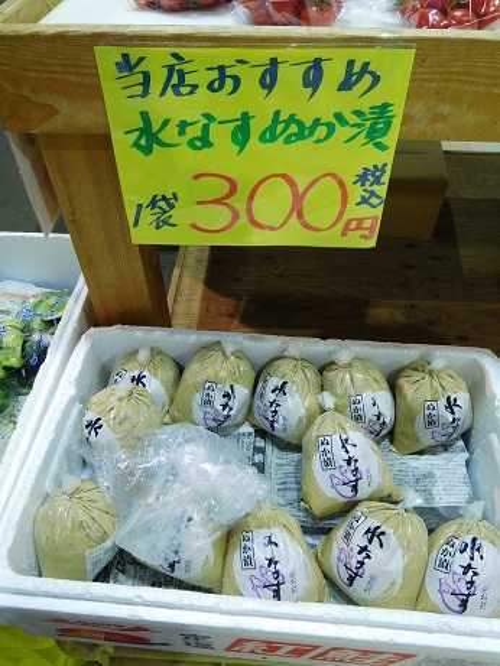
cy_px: 333
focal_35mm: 25
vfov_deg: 69.4
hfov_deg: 54.9
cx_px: 250
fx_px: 481
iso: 200
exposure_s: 1/30
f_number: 3.4
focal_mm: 4.5
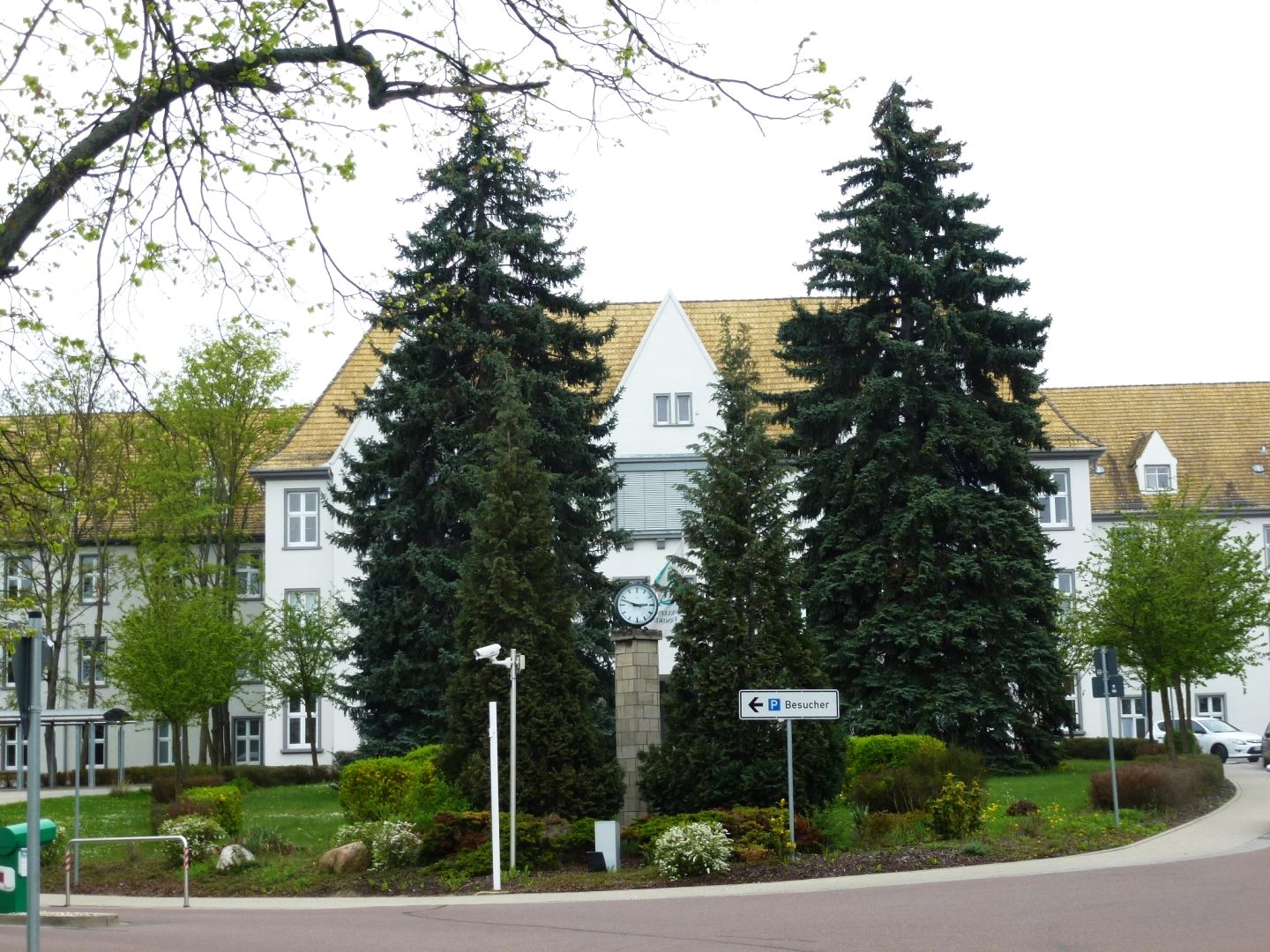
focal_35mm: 65
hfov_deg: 29.8
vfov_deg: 22.6
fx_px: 2385
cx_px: 635
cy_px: 476
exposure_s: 1/200
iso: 100
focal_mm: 11.7
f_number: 4.6
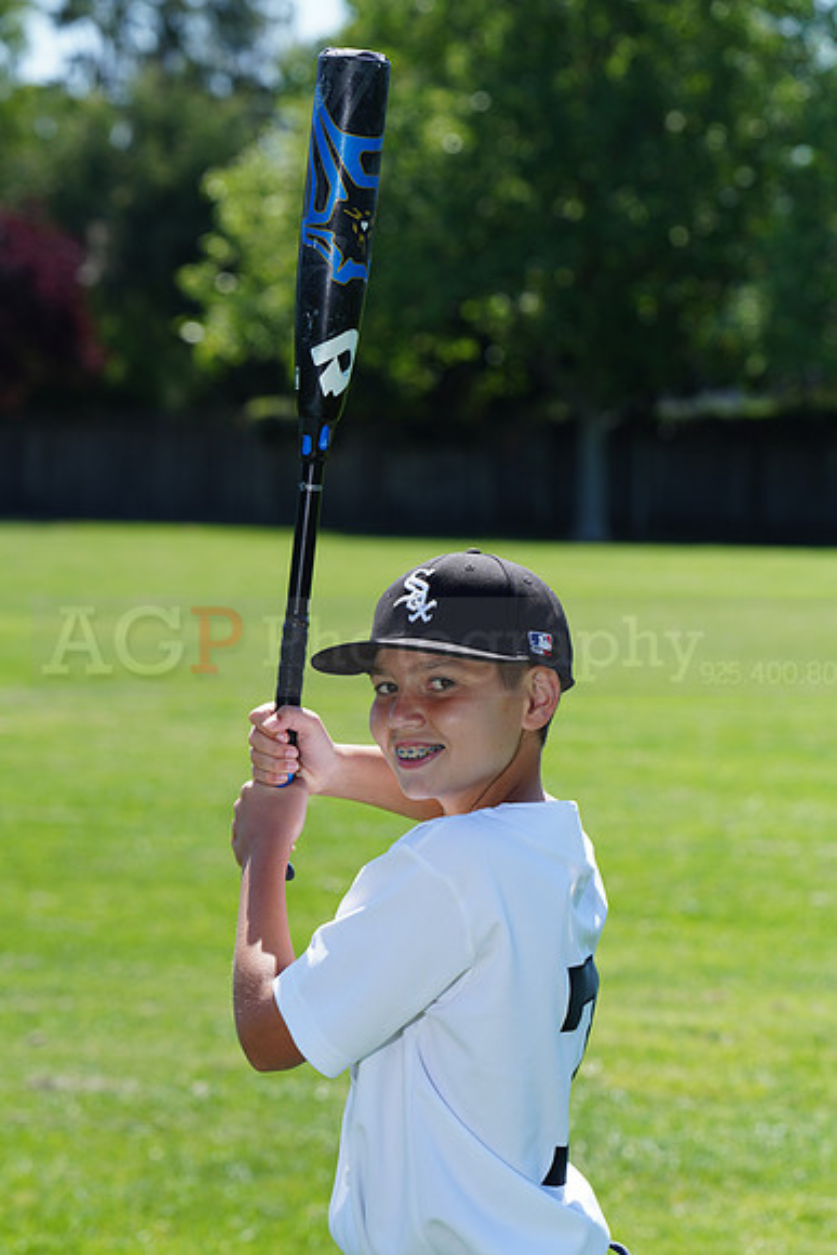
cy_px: 628
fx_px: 6064
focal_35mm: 174
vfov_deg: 11.8
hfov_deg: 7.9
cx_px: 418
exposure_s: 1/250
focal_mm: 174
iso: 200
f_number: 9
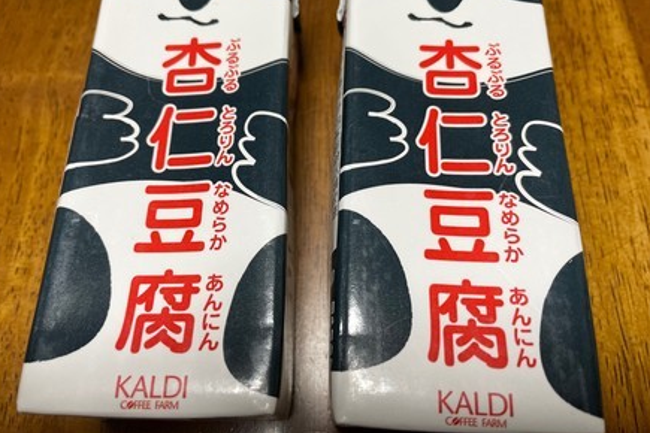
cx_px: 317
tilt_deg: -66.6
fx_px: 506
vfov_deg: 46.3
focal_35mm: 28
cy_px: 190
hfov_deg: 65.5
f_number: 1.6
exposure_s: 1/105
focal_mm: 4.2
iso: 125
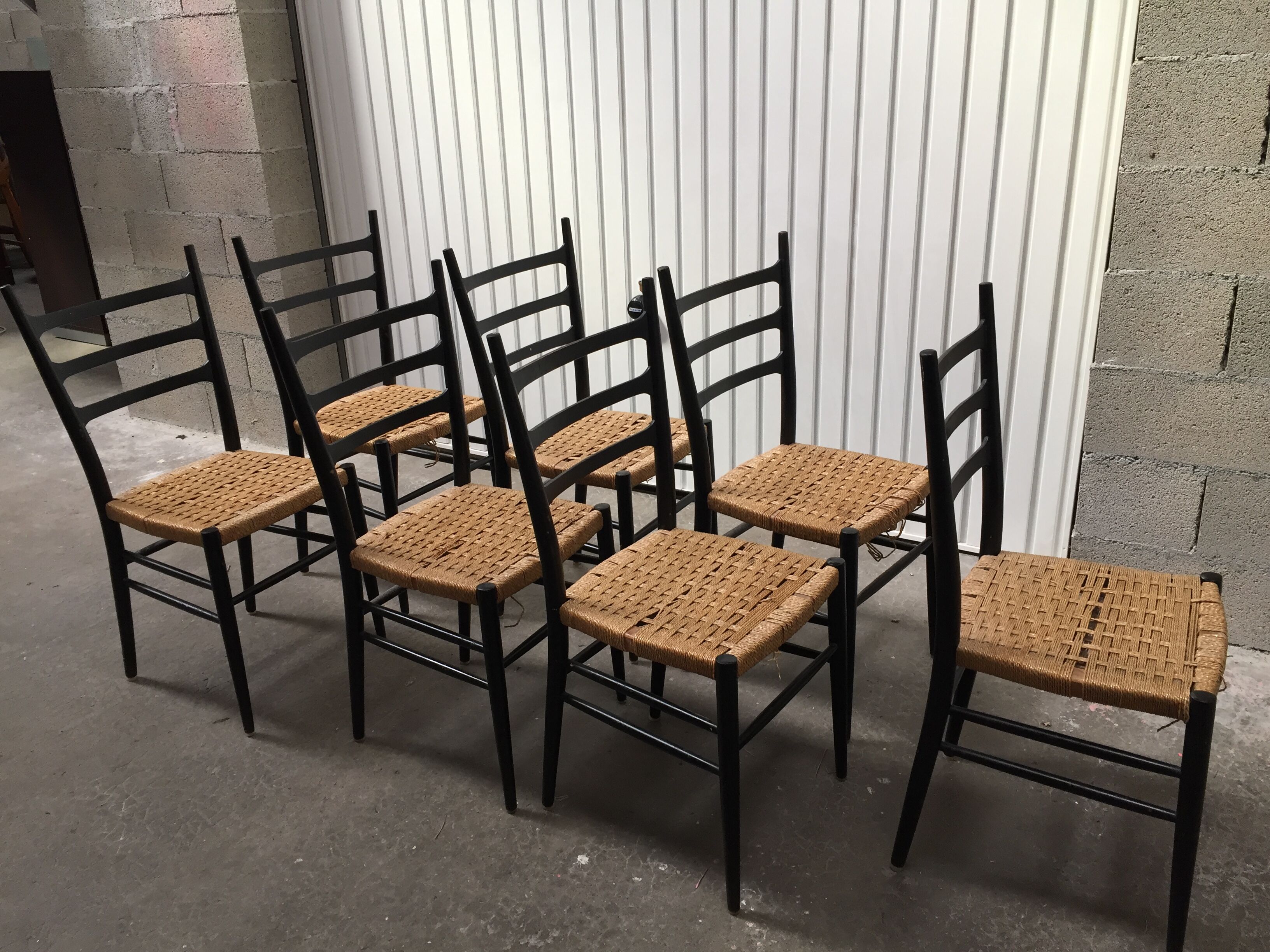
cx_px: 635
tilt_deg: -22.9
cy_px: 476
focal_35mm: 29
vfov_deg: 48.2
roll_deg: +2.0
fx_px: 1064
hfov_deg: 61.7
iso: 32
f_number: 2.2
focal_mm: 4.15
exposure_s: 1/33
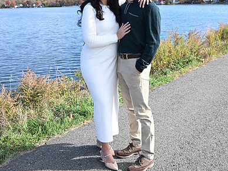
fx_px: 301
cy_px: 37
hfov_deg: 41.5
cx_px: 114
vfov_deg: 31.0
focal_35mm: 46
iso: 100
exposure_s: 1/100
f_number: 8
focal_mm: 31.5
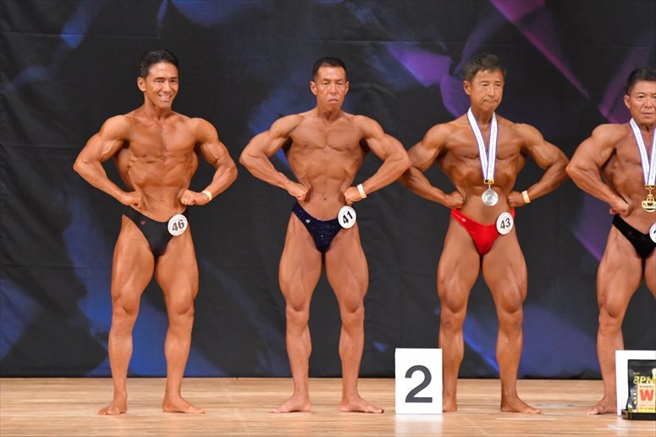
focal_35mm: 285
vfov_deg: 4.8
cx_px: 328
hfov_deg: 7.2
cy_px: 218
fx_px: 5191
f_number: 5.6
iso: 6400
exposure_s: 1/400
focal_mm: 190
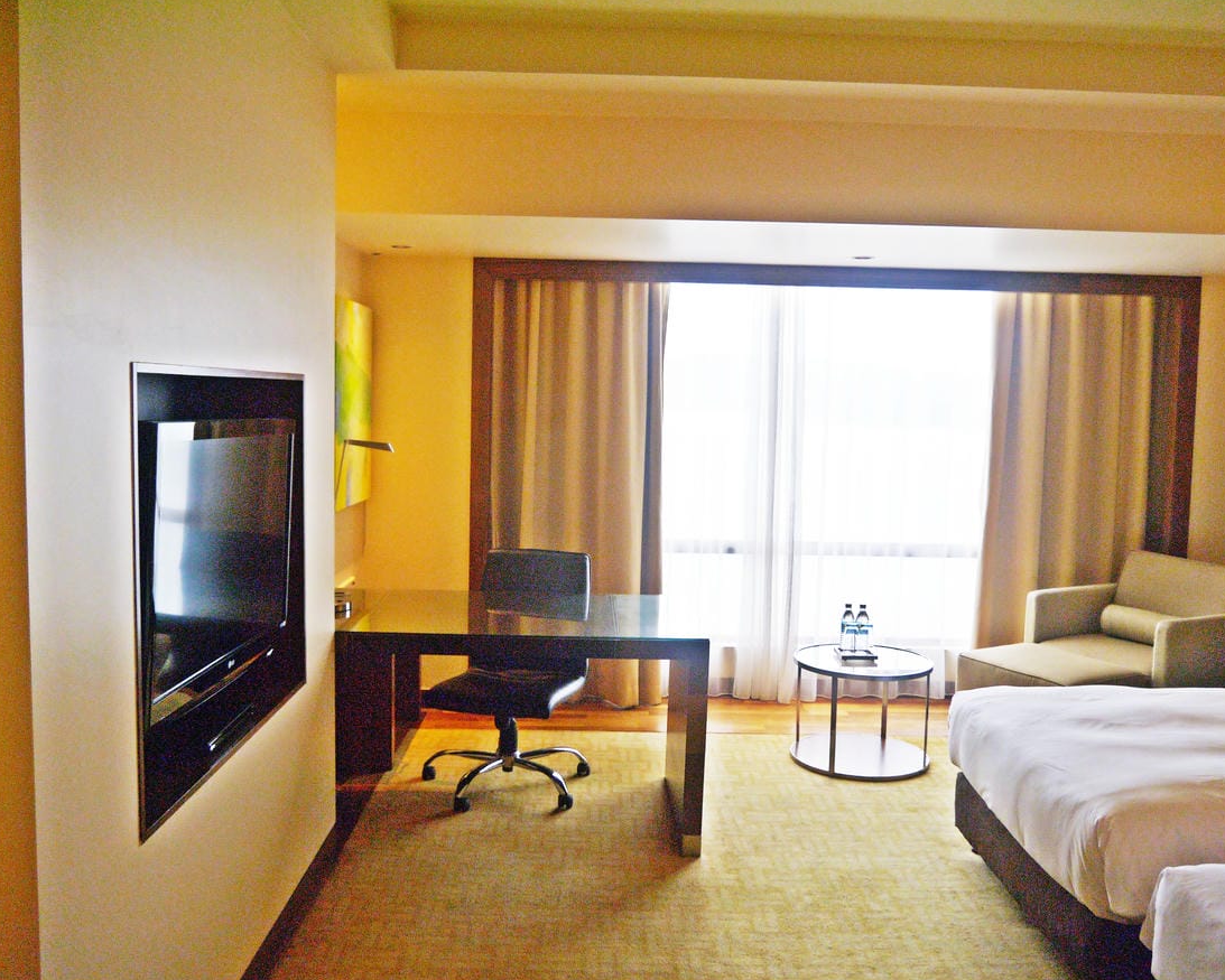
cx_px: 622
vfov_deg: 48.5
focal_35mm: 30
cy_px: 491
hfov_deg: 58.8
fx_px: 1088
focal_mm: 14
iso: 160
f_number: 3.5
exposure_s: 1/80
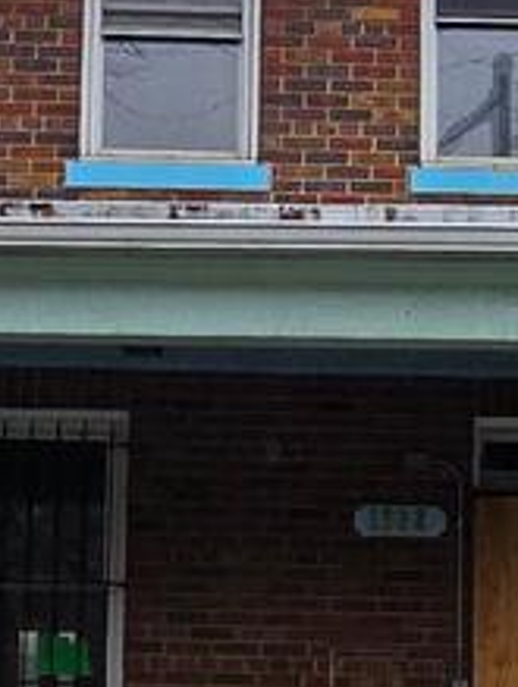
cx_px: 192
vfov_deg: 21.3
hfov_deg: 16.3
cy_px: 511
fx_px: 1810
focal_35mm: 91
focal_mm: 2.2
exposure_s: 1/176
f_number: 2.2
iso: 50
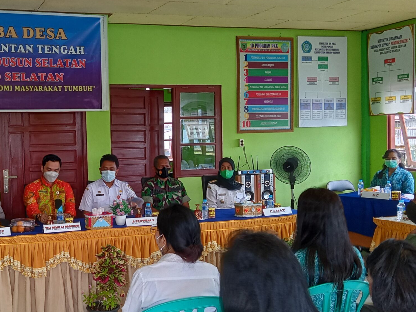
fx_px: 577
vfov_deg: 30.3
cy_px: 152
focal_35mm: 48
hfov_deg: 38.6
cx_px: 105
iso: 121
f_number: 2.2
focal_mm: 3.65
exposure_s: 1/33.3
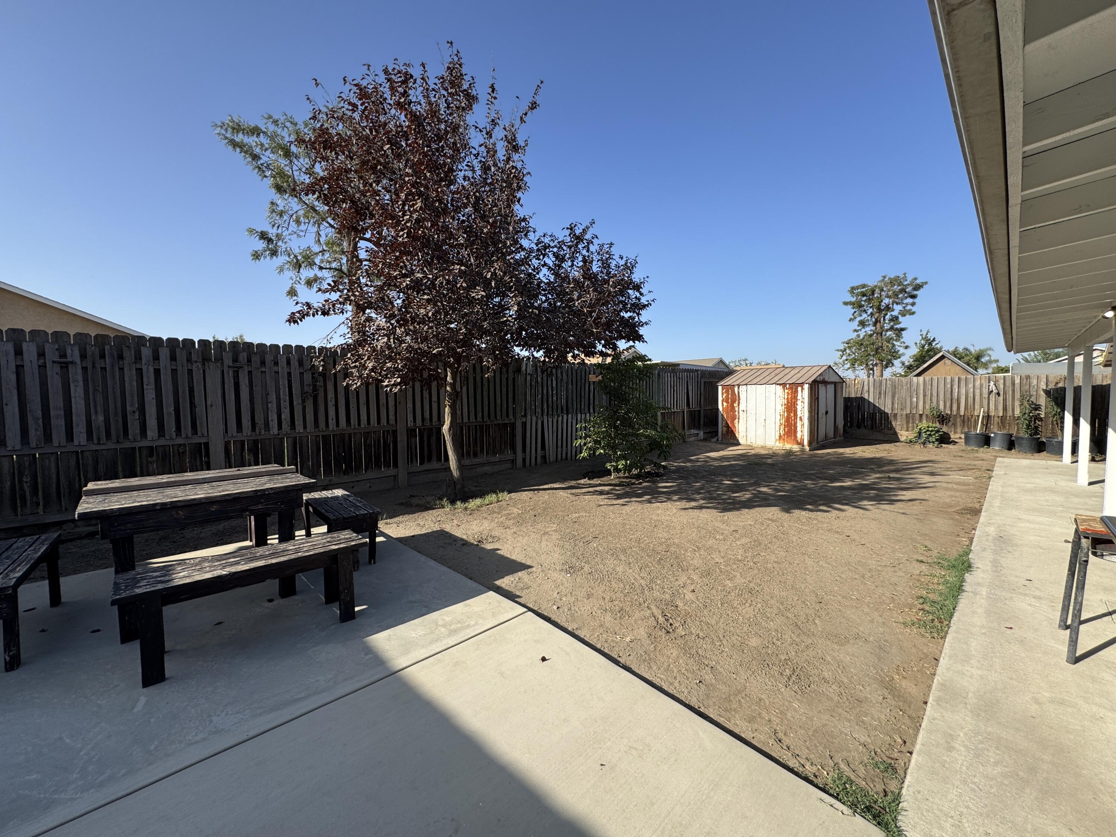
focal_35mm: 14
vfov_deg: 85.7
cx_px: 558
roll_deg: +0.6
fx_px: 451
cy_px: 418
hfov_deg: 102.1
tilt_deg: -4.5
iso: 40
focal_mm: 2.22
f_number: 2.2
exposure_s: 1/921
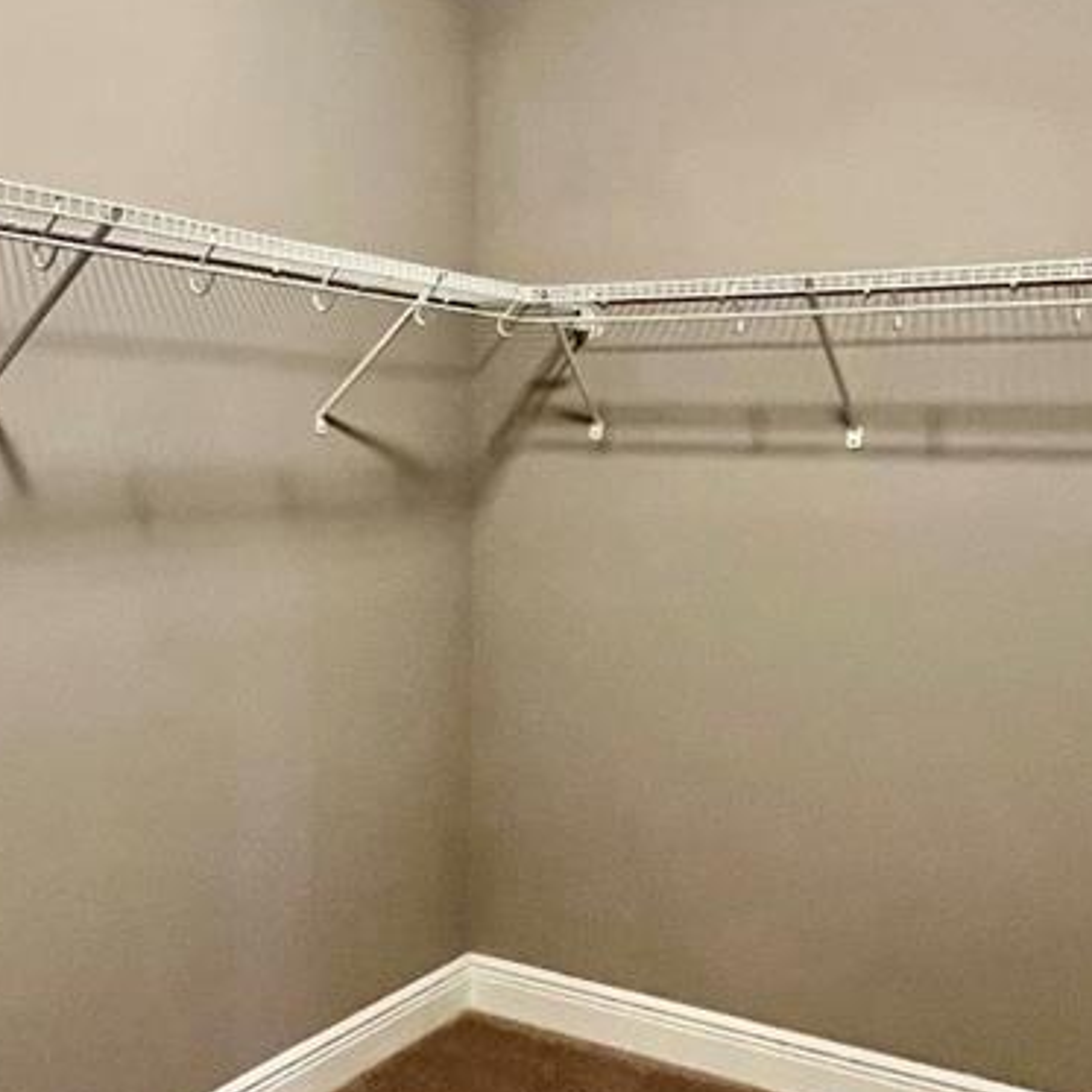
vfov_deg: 44.9
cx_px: 477
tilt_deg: -5.2
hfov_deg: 44.8
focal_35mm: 37
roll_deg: +0.4
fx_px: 1321
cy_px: 547
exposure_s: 1/60
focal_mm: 1.57
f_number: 1.8
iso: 640
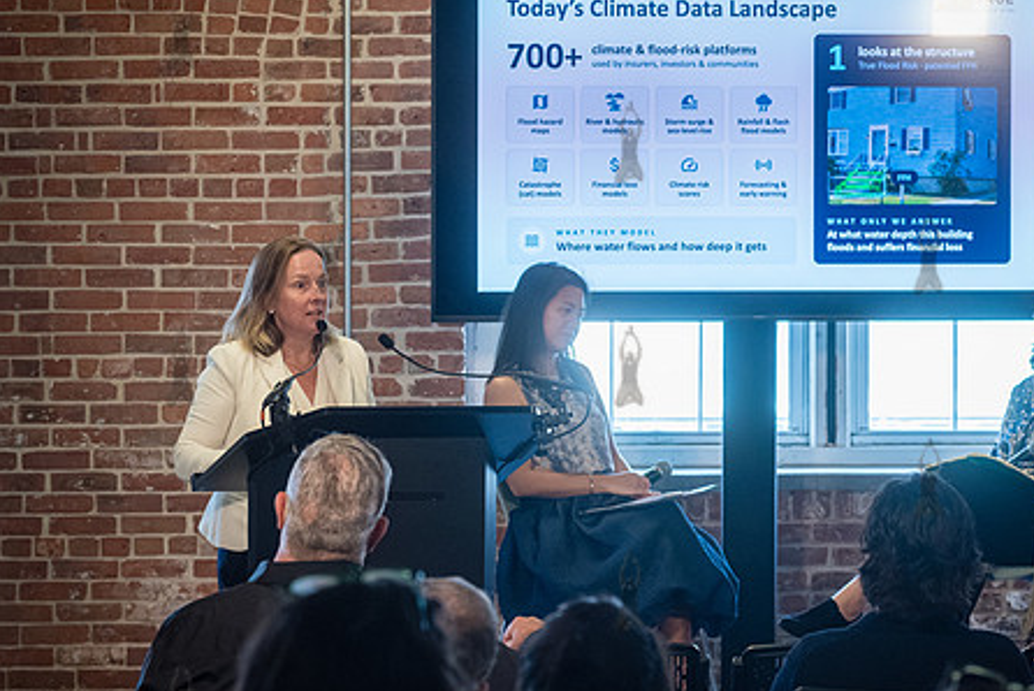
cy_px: 359
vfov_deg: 8.6
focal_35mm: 159
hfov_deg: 12.9
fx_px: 4570
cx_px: 574
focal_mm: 112
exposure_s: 1/200
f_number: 5.6
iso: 2500
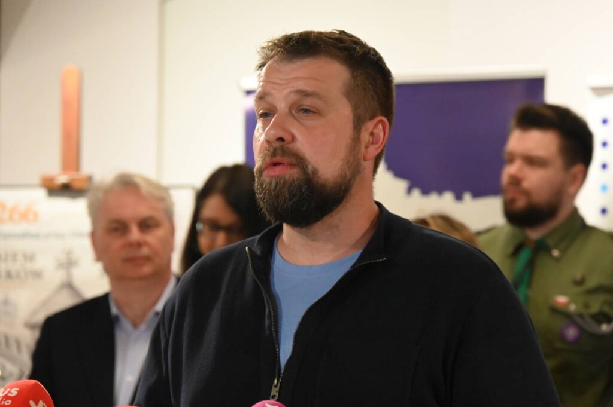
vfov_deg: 10.5
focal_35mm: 130
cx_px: 306
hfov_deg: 15.8
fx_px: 2212
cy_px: 204
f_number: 6.3
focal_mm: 130
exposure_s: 1/320
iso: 12800
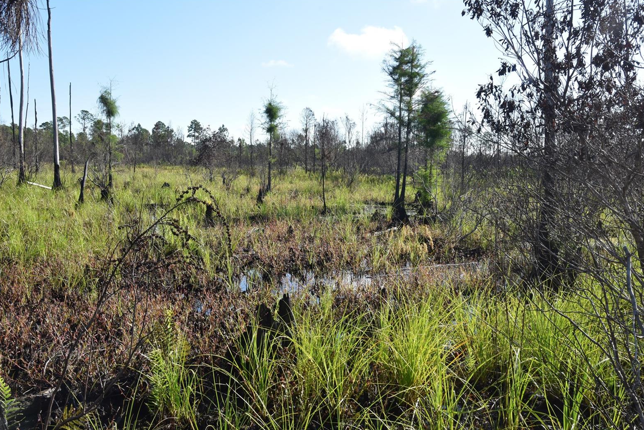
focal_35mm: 39
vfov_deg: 34.2
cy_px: 217
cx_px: 315
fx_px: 698
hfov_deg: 49.5
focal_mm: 38
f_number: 13
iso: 1250
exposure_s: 1/640
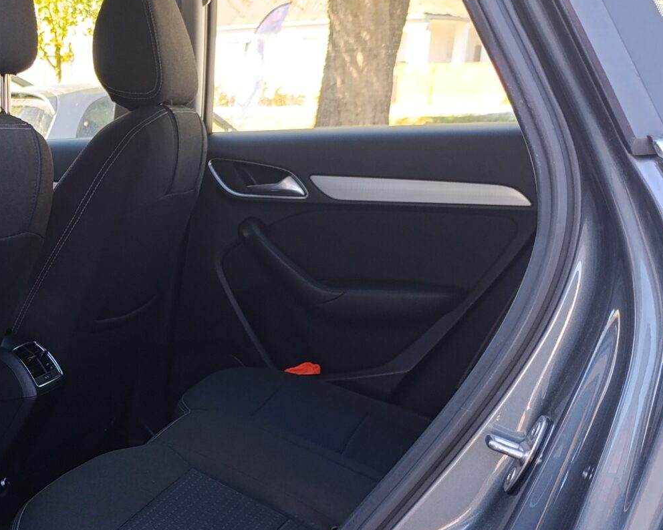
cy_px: 495
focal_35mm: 58
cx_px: -78
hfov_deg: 29.1
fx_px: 1138
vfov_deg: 25.3
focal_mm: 6.14
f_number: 1.6
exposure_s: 1/100
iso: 160
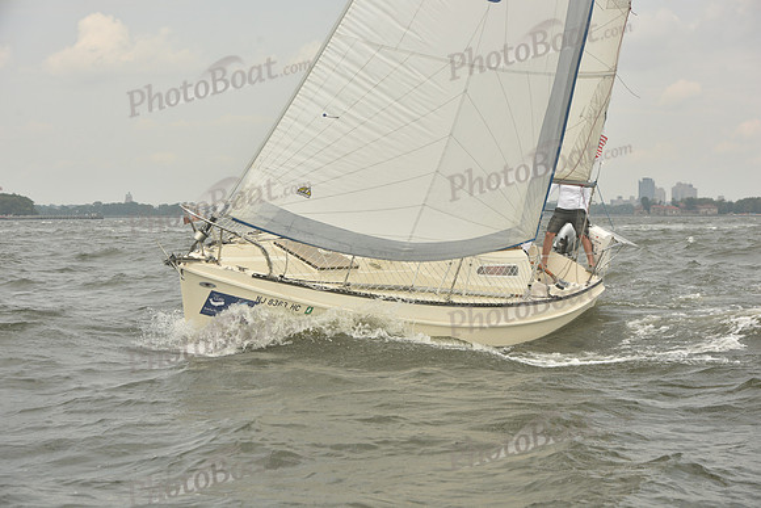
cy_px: 254
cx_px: 380
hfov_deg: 28.8
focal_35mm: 70
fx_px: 1480
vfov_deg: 19.5
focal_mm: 70
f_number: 7.1
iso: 250
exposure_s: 1/800
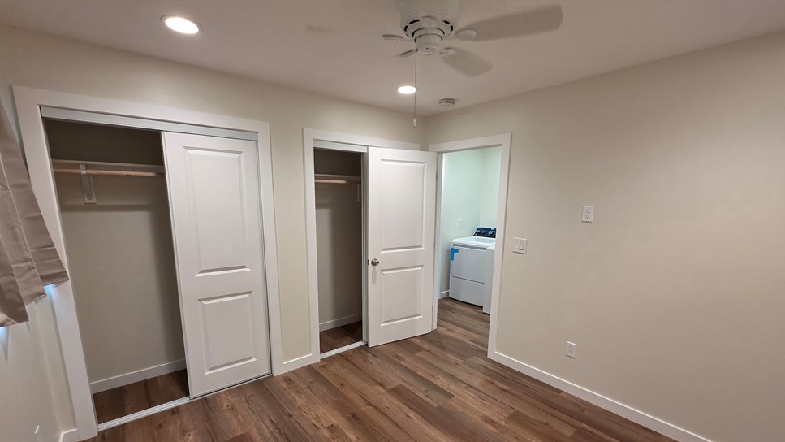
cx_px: 390
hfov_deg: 103.0
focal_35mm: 15
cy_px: 258
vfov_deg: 70.0
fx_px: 312
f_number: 1.9
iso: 200
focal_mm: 2.2
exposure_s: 1/120
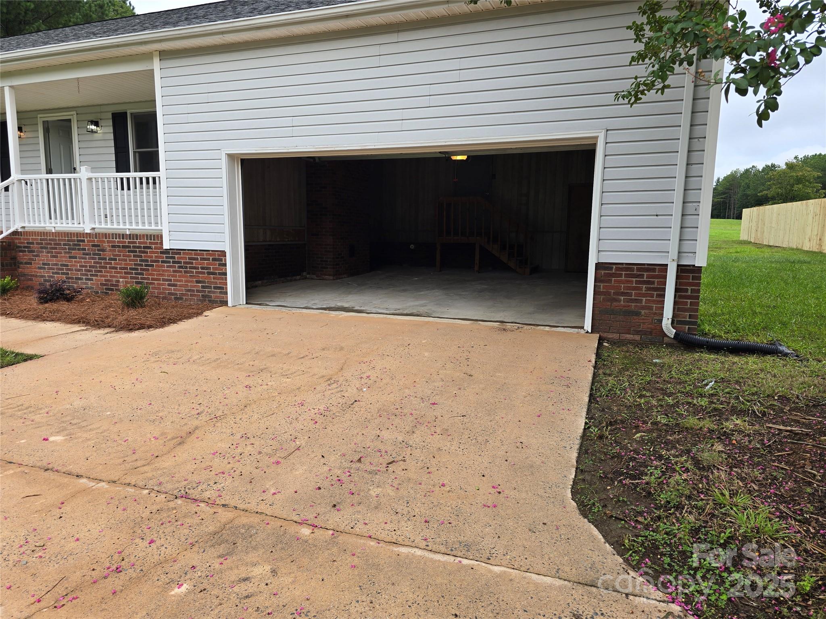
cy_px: 310
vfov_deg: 58.9
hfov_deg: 73.9
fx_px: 549
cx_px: 413
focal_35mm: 23
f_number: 1.7
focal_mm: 6.3
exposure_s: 1/180
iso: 12
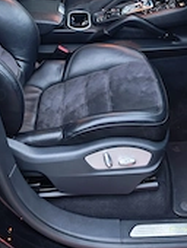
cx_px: 114
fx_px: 388
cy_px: 35
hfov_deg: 27.0
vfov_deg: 34.0
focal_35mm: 54
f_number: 1.62
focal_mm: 6.55
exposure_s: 1/33.3
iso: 1250
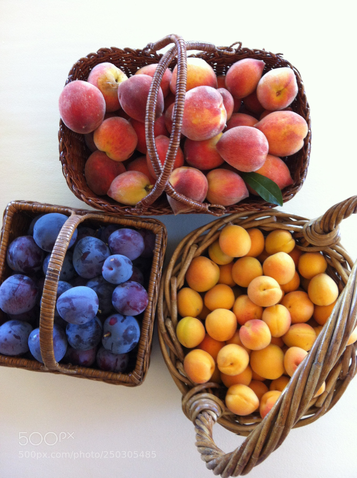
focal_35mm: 35
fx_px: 483
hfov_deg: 40.6
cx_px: 178
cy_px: 239
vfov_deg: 52.7
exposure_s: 1/15
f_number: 2.8
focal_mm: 3.85
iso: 125
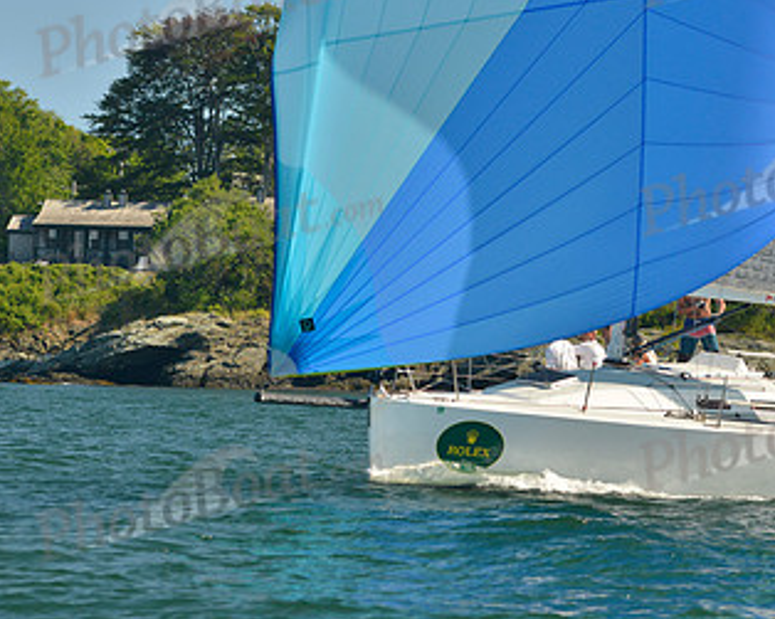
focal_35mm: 170
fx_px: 3898
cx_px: 513
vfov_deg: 9.1
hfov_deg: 11.3
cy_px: 334
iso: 400
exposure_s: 1/1250
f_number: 5
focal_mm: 98
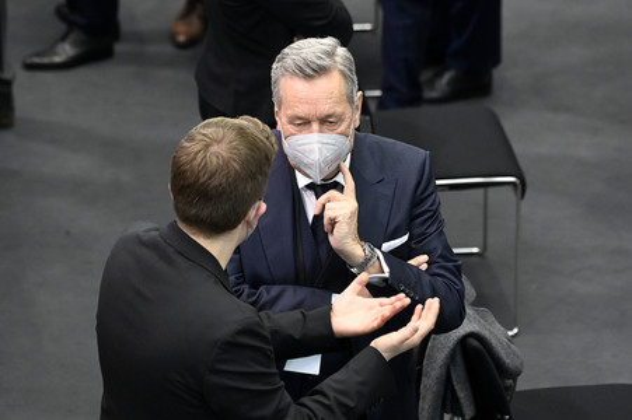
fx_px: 3508
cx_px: 316
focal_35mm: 200
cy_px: 210
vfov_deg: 6.9
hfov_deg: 10.3
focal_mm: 200
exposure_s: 1/320
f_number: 5.6
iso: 8000
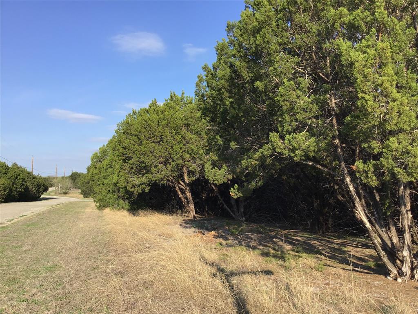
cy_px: 157
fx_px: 374
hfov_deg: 58.4
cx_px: 209
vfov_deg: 45.4
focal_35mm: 31
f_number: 2.4
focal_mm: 3.3
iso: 25
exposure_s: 1/783
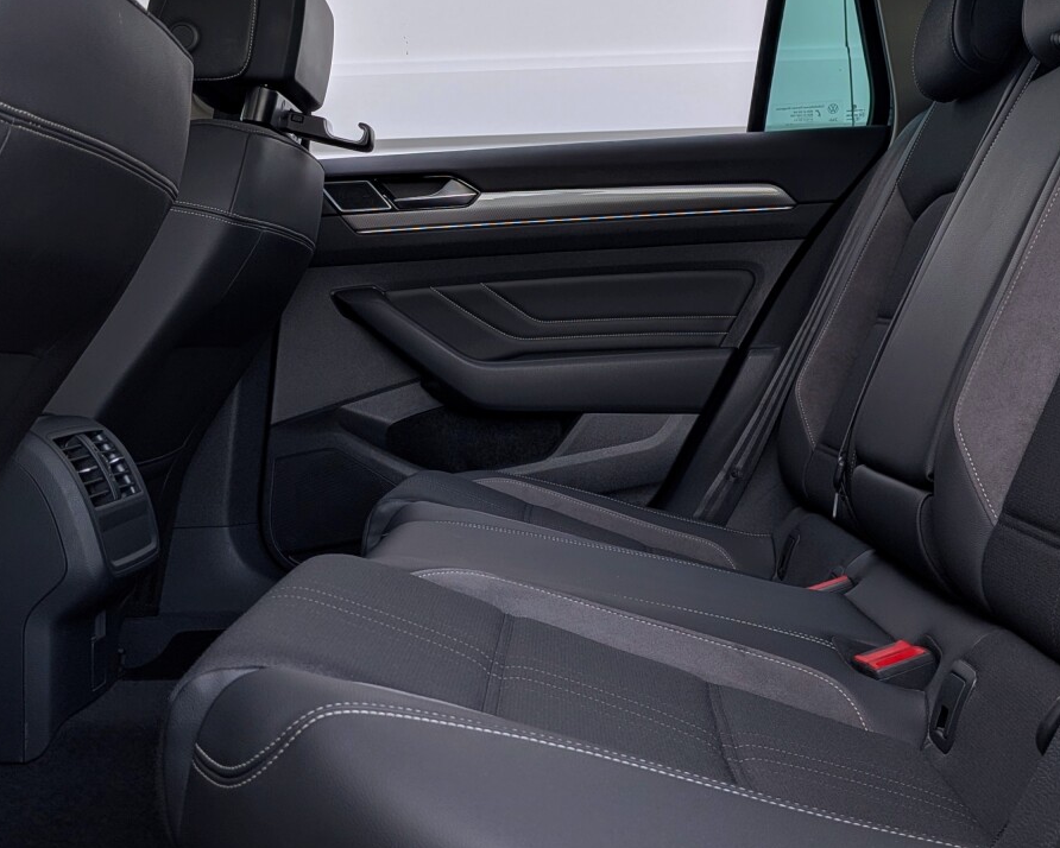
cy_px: 264
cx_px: 524
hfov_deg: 43.8
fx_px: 1318
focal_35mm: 42
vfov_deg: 35.2
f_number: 1.7
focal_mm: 4.53
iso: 31
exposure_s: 1/292
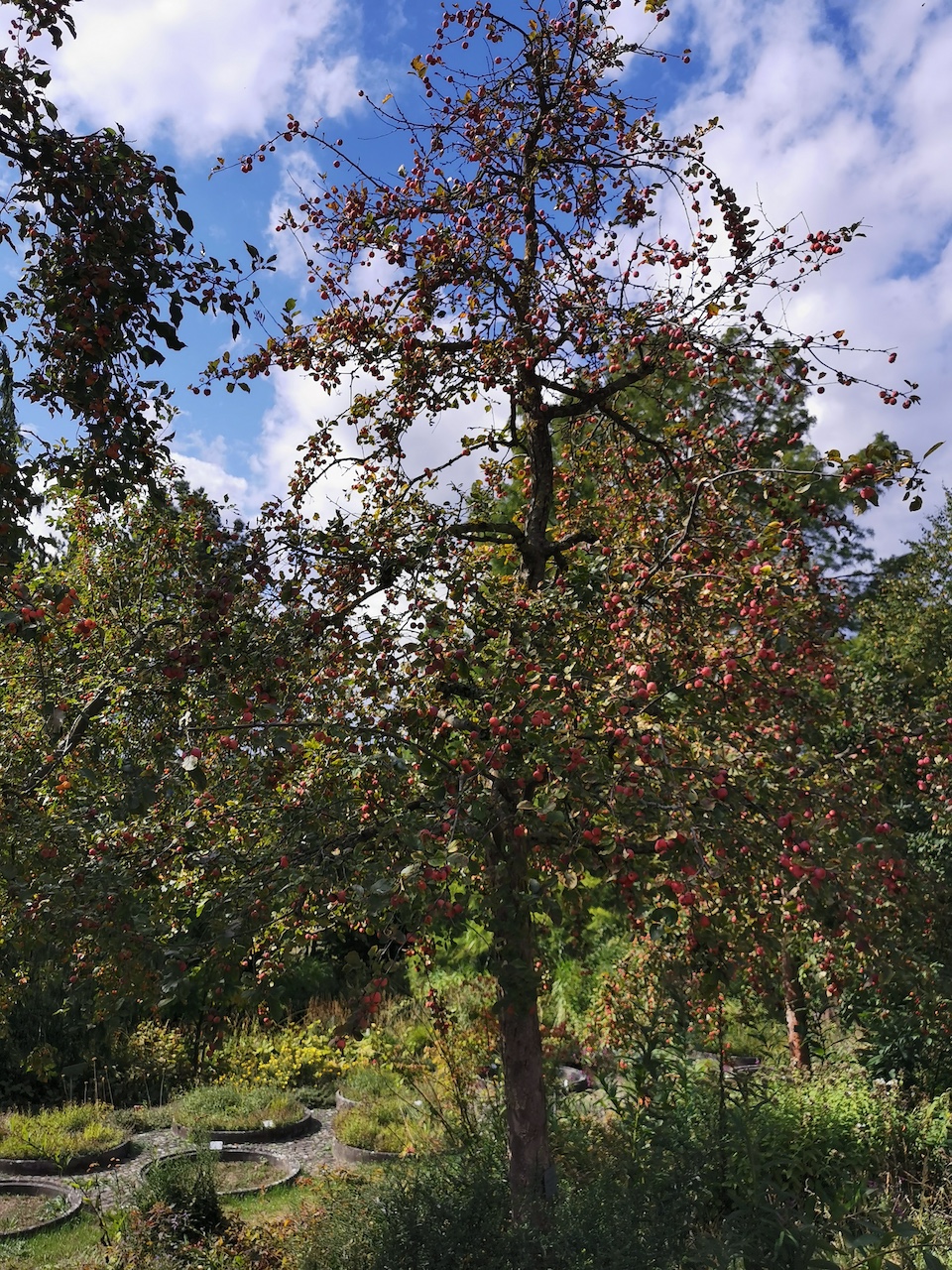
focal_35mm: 30
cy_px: 635
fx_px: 1100
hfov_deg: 46.8
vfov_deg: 60.0
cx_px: 476
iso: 50
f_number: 1.8
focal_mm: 5.58
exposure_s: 1/3861
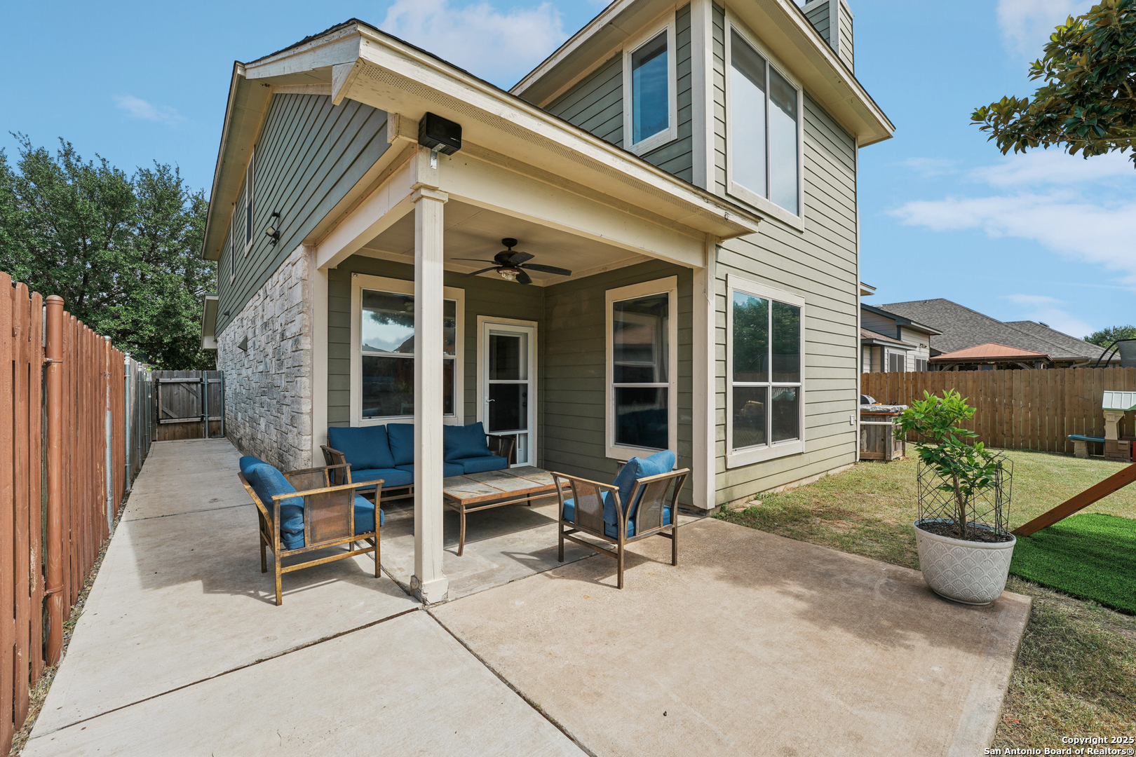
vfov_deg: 81.2
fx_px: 442
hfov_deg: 104.3
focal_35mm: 14
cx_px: 568
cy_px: 378
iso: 100
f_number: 8
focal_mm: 14
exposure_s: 1/160
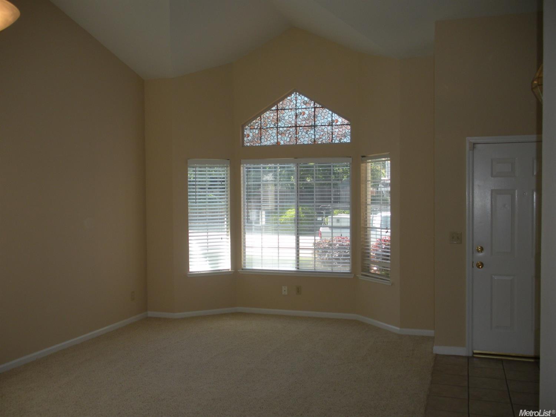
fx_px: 562
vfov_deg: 40.7
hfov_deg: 52.6
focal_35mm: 35
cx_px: 278
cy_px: 208
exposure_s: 1/104
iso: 92
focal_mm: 6.3
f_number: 3.5
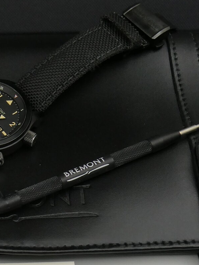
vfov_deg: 25.2
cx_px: 9
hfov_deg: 18.7
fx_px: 591
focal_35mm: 77
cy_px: 177
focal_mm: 4.3
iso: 80
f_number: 3.3
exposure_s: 1/200
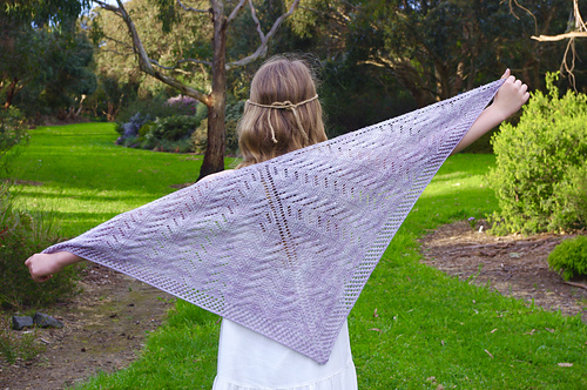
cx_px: 294
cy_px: 195
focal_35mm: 82
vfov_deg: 16.6
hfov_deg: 24.8
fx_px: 1335
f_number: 11
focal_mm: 55
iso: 400
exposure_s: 1/160
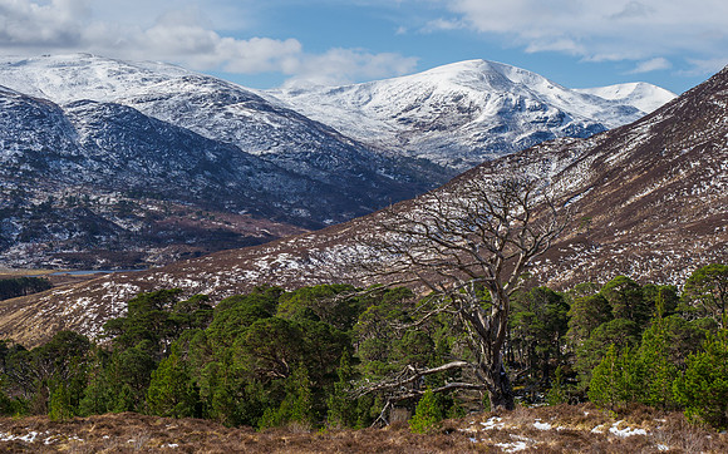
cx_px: 364
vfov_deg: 20.4
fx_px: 1261
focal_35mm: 64
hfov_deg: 32.2
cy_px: 260
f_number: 7.1
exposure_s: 1/500
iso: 200
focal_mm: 30
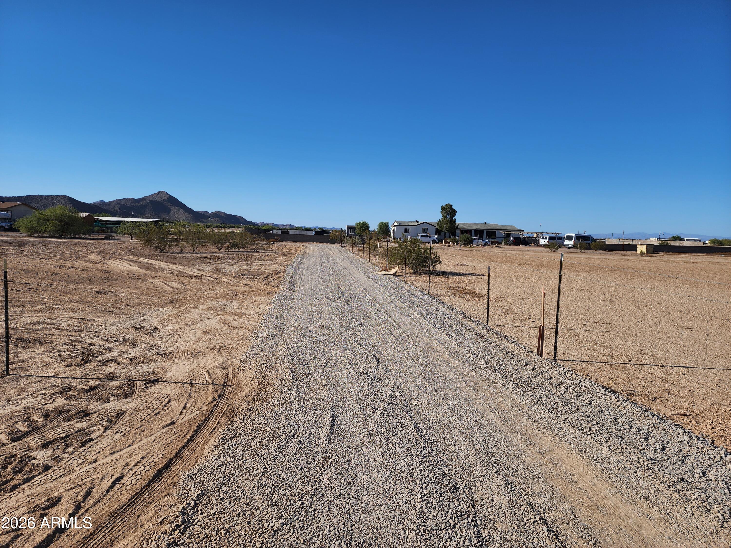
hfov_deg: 73.9
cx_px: 366
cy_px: 274
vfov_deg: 58.9
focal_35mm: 23
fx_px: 486
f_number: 1.8
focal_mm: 6.4
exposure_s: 1/1418
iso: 12
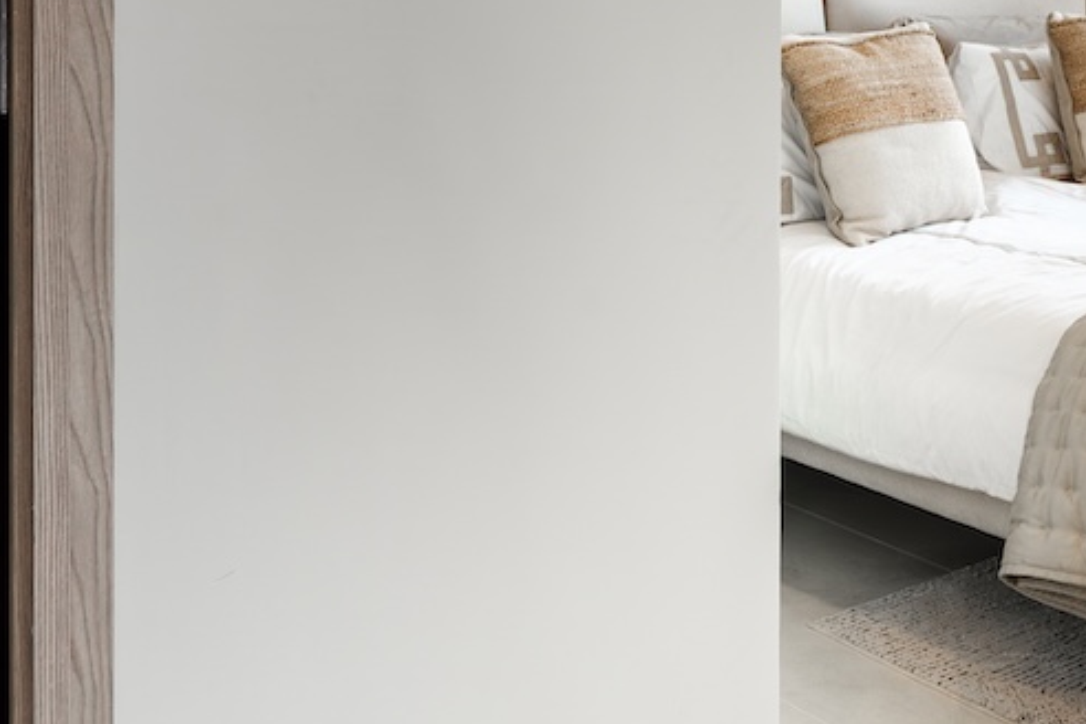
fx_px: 1569
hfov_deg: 38.1
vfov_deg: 24.3
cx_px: 472
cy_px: -67
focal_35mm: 52
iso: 400
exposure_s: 1/100
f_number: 10
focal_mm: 16
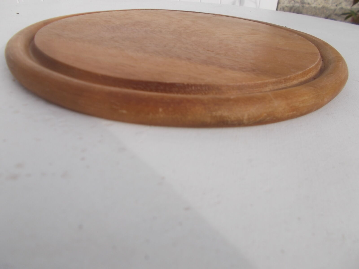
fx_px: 270
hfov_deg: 67.3
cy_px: 134
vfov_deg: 53.1
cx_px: 180
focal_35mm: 26
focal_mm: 4.6
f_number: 8
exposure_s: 1/80
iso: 80
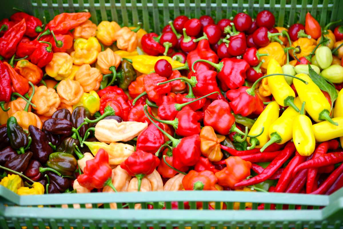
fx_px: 1001
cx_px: 172
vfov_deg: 13.1
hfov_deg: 19.4
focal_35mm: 105
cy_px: 114
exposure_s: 1/250
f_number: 4
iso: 100
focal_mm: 105
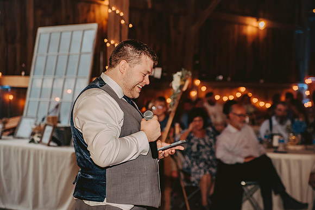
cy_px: 105
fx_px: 656
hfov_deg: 27.0
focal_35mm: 75
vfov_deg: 18.2
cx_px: 158
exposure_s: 1/200
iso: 800
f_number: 2.8
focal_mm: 75
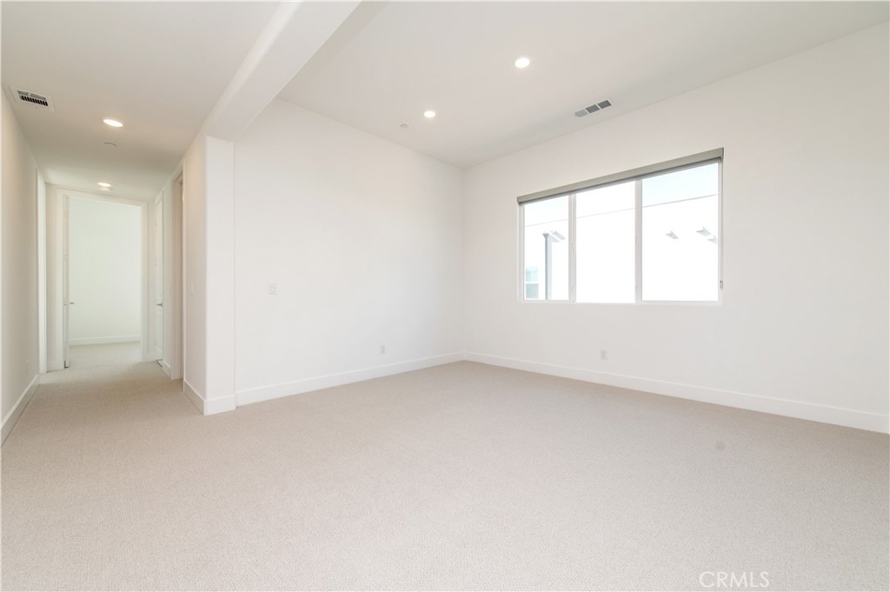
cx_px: 445
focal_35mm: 14
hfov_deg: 104.3
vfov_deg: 81.1
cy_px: 296
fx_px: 346
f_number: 5.6
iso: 140
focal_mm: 14
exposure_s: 1/125
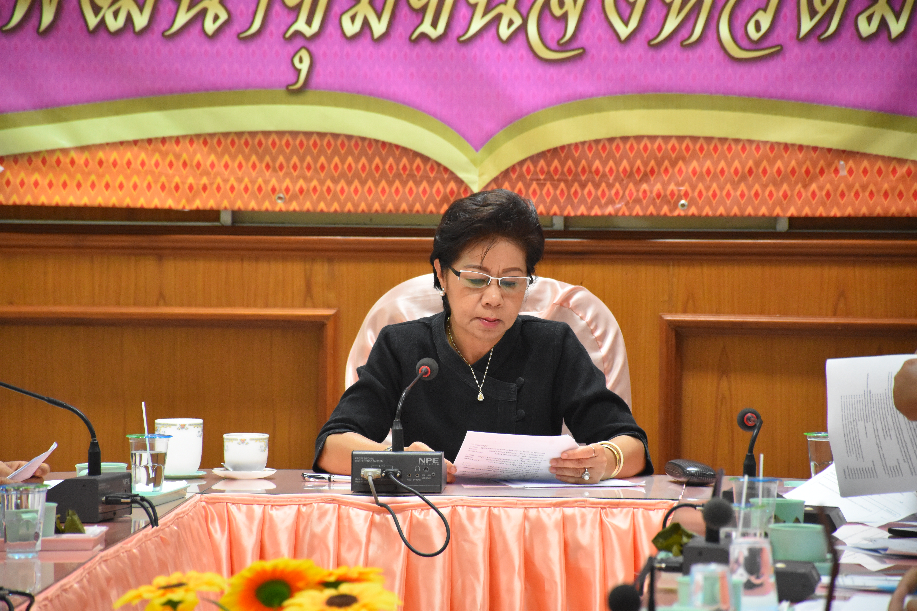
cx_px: 458
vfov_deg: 6.5
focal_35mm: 210
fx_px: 5349
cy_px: 306
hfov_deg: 9.8
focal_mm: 140
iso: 3200
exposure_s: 1/125
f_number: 5.6
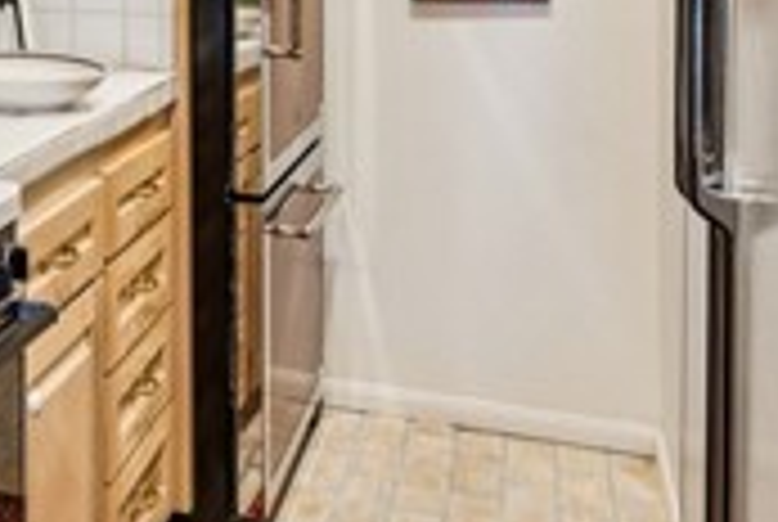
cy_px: -72
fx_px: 1317
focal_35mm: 61
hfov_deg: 29.4
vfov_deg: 21.1
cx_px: -99
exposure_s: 2
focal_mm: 16.5
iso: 100
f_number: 13
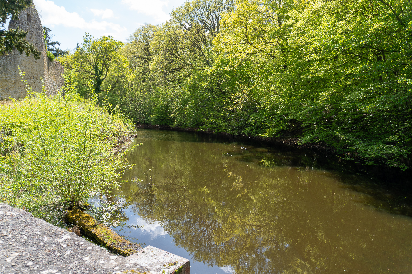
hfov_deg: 70.4
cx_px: 206
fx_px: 292
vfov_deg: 50.4
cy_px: 137
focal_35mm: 26
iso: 100
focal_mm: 17
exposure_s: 1/160
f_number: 5
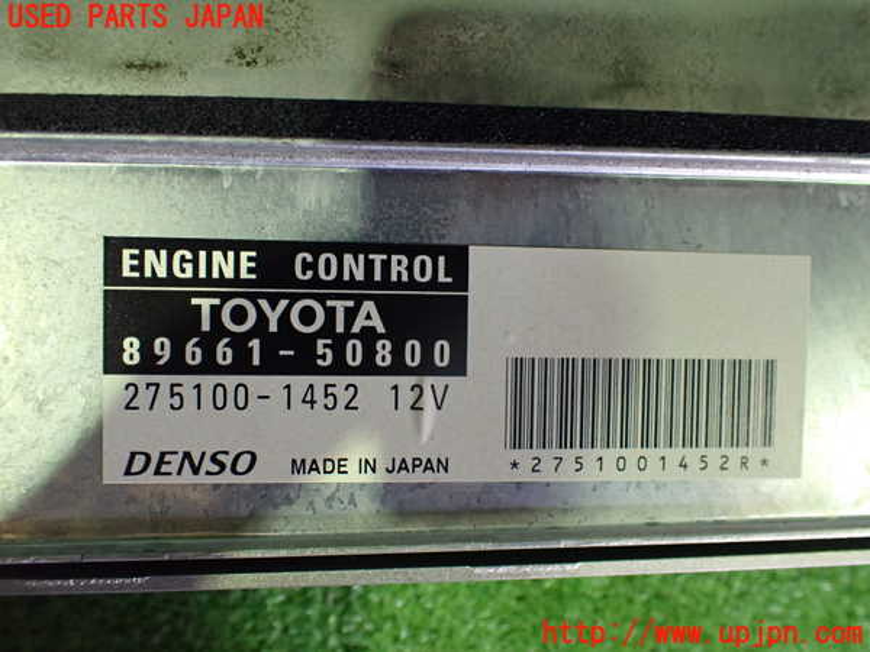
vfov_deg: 46.8
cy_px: 326
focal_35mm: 30
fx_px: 754
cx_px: 435
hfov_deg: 60.0
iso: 800
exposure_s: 1/30
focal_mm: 5.4
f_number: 2.3
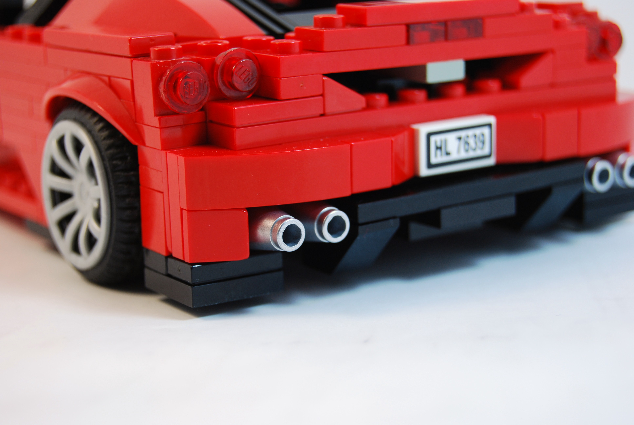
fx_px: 1455
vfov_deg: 16.6
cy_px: 212
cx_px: 317
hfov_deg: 24.6
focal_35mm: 82
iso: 200
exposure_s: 1/60
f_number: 5.6
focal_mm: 55
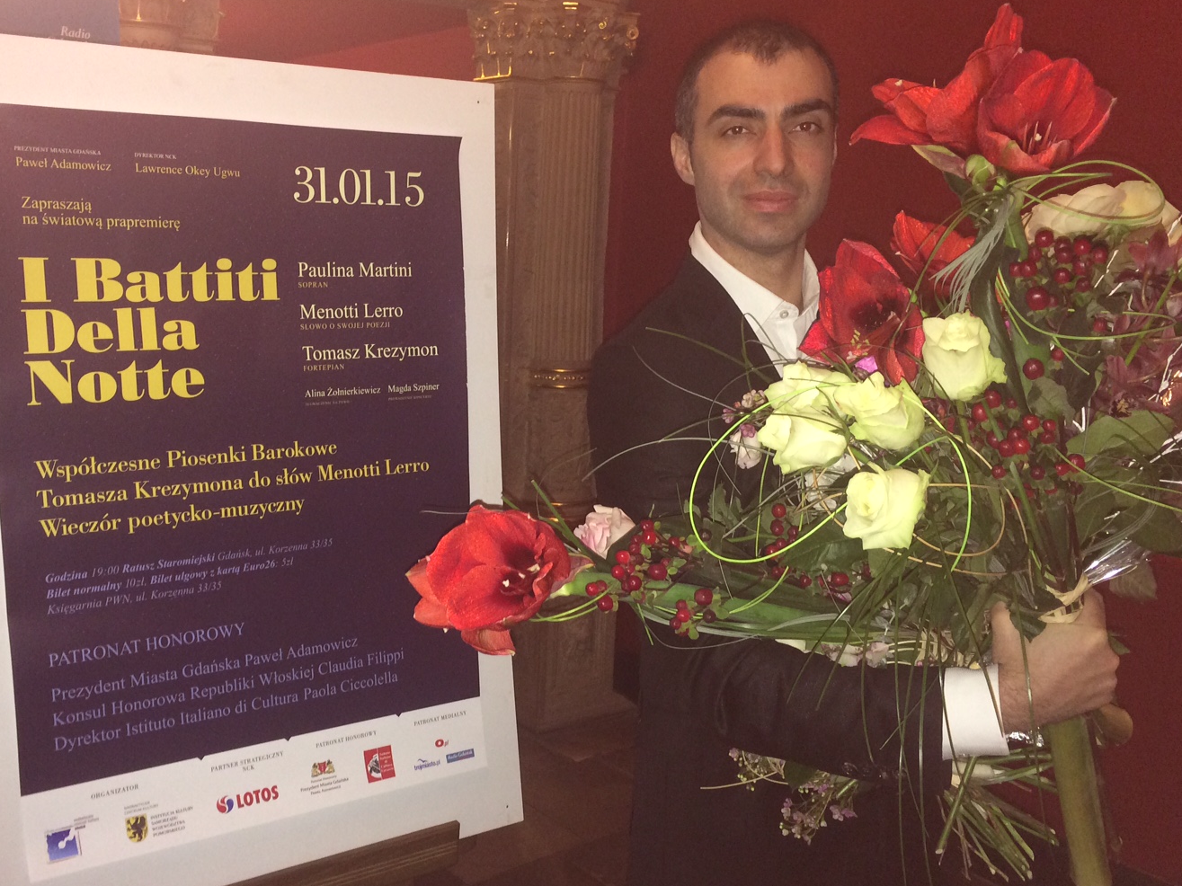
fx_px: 1229
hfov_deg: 51.1
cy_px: 457
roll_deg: -1.6
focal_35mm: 36
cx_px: 496
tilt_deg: -10.4
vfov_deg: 39.6
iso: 160
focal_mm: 4.15
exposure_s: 1/16
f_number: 2.2
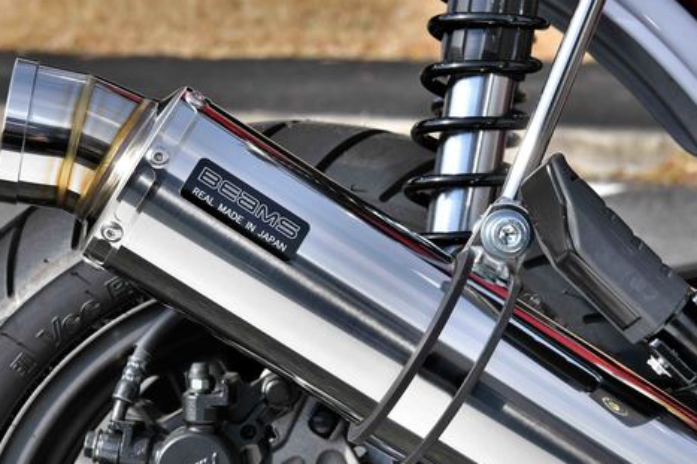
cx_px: 443
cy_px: 317
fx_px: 2322
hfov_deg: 17.0
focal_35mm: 120
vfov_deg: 11.4
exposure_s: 1/640
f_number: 13
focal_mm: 70
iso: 640
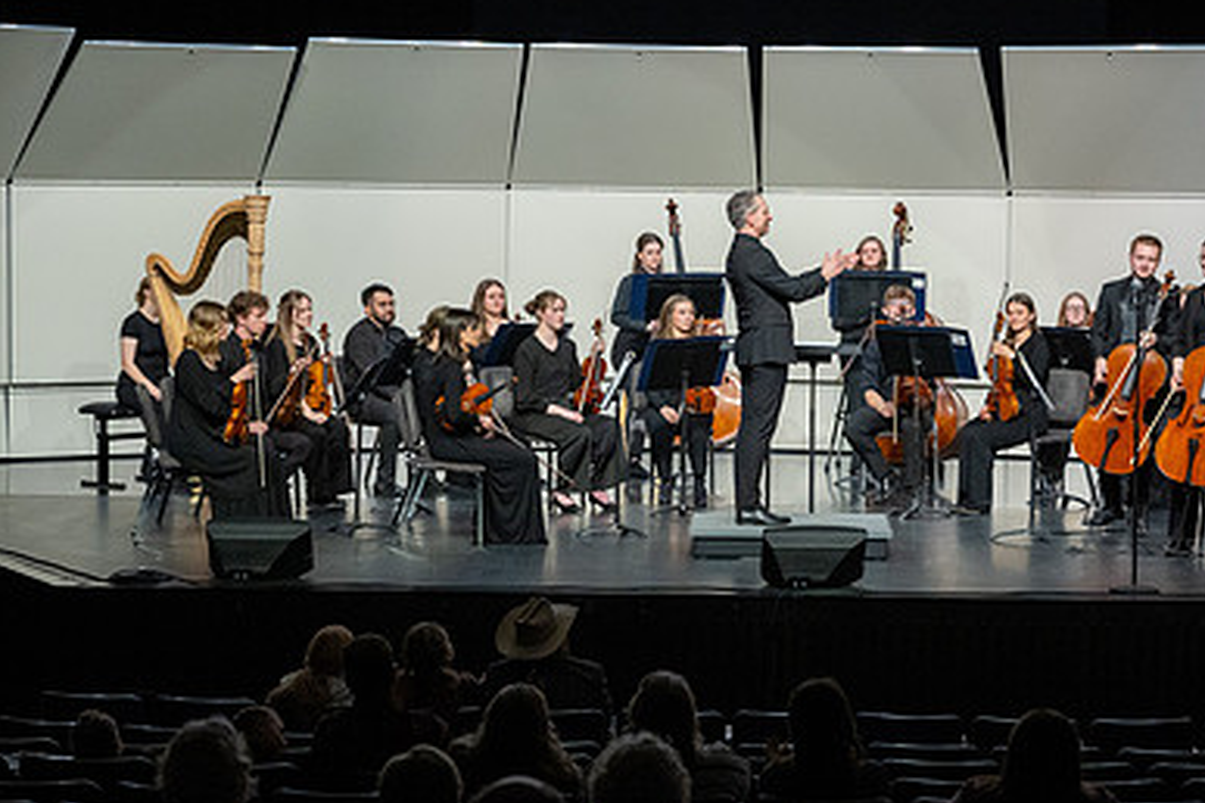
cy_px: 331
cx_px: 763
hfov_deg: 21.9
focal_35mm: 93
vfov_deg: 14.7
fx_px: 3113
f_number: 4.5
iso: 2000
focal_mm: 62
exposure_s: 1/320
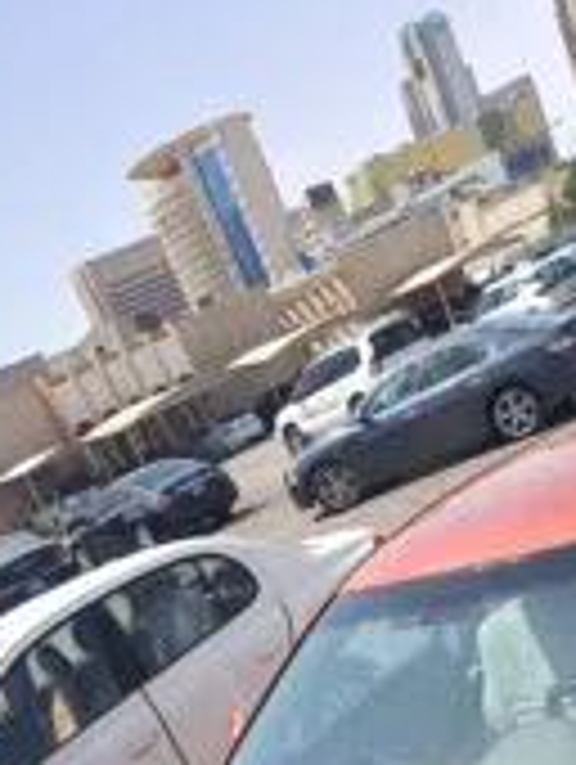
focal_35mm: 54
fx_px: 1195
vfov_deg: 30.8
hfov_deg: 26.9
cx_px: 400
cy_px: 882
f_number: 1.69
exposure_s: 1/551
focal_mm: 6.06
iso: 50
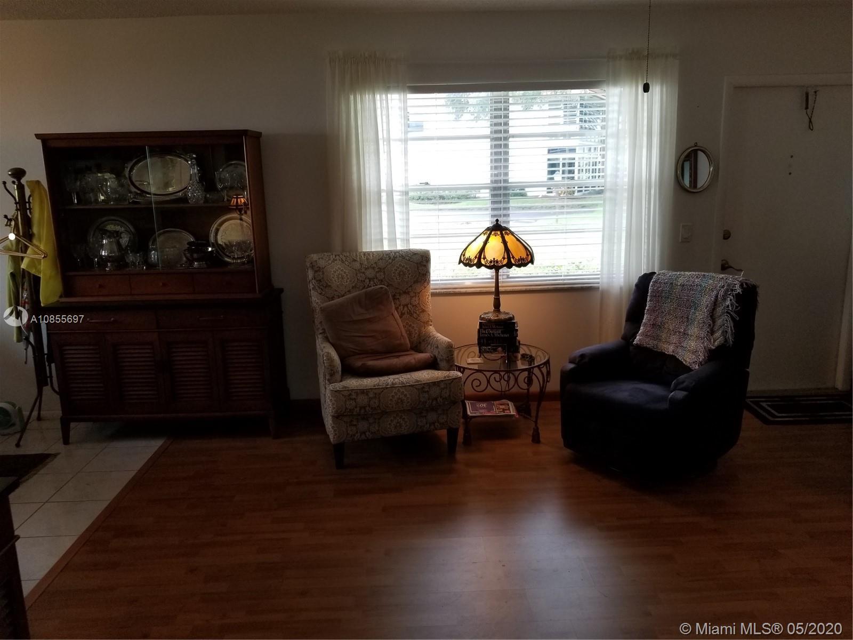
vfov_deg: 53.1
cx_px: 426
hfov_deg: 67.3
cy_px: 320
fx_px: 641
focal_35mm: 26
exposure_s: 1/120
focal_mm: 4.3
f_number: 1.7
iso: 80
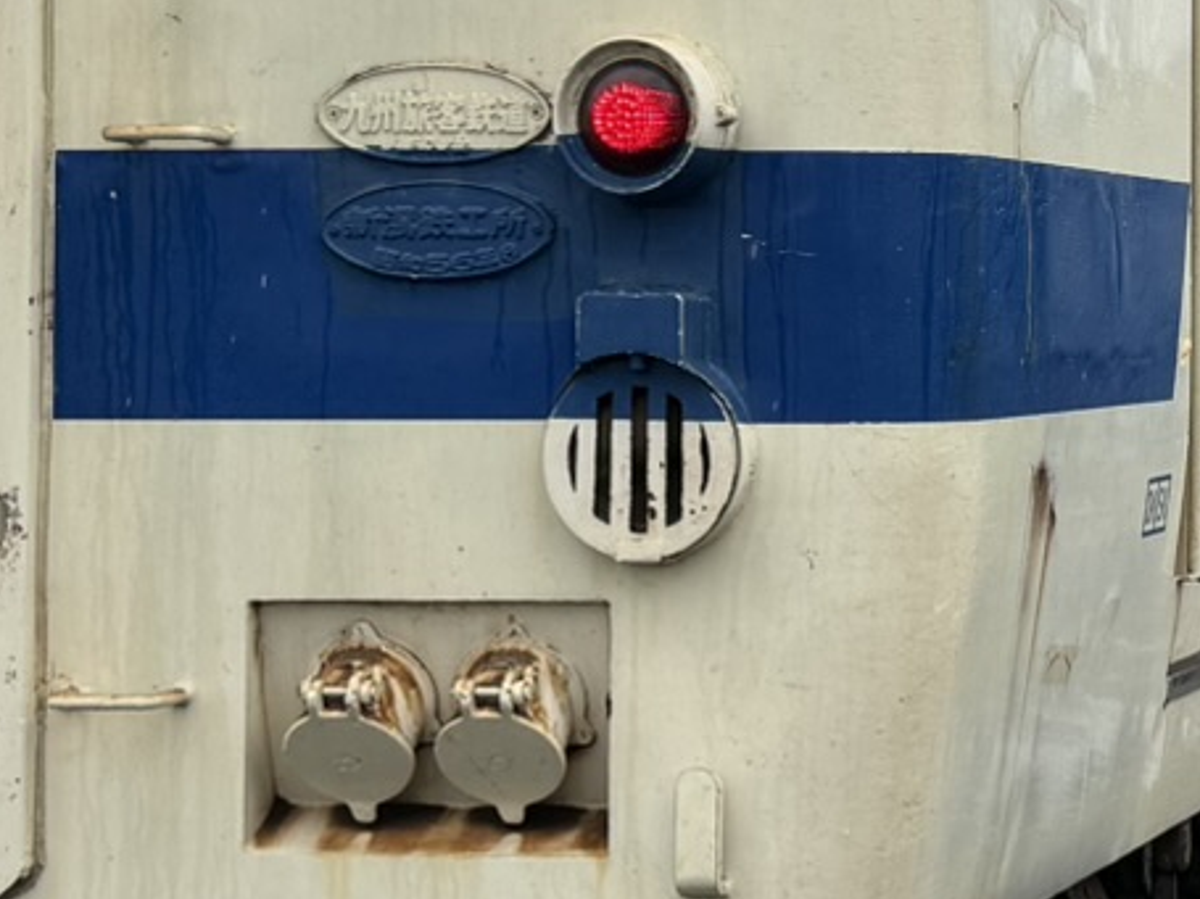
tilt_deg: +1.3
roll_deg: -0.8
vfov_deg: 13.6
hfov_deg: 17.8
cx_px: 1208
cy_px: 187
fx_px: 3743
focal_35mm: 108
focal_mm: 6.76
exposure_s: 1/1139
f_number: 1.78
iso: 80
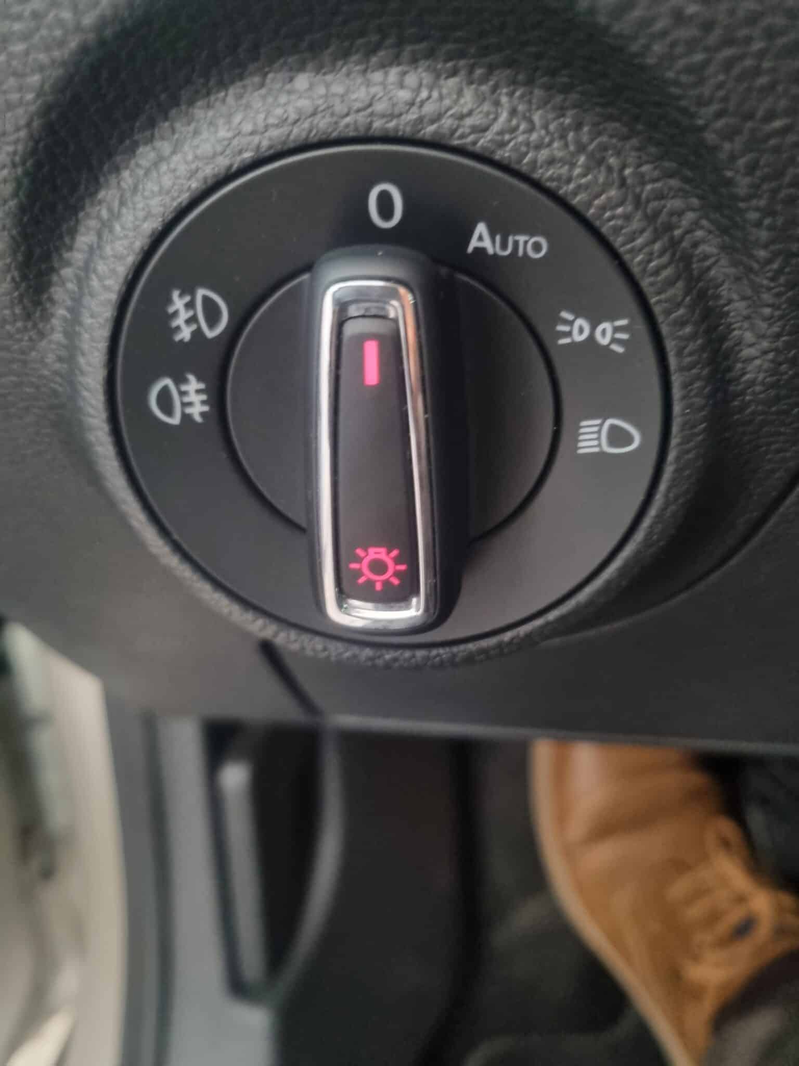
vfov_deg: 67.3
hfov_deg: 53.1
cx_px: 400
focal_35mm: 26
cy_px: 533
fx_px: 800
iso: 800
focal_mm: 5.4
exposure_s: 1/25
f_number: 1.8
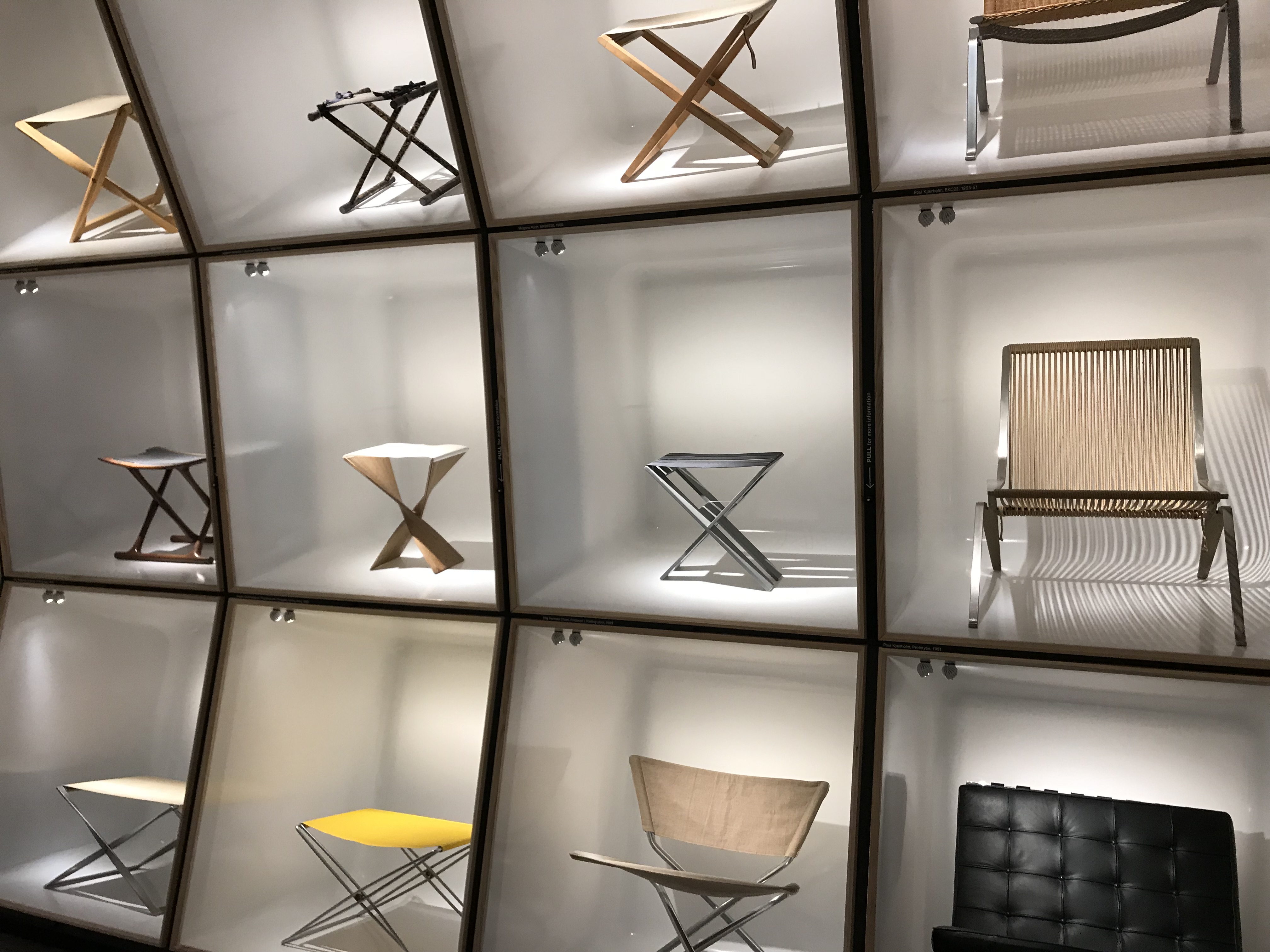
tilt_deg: +2.2
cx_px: 635
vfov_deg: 49.7
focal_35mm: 28
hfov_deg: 63.4
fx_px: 1027
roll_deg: -0.8
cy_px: 476
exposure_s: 1/32
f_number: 1.8
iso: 32
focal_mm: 3.99
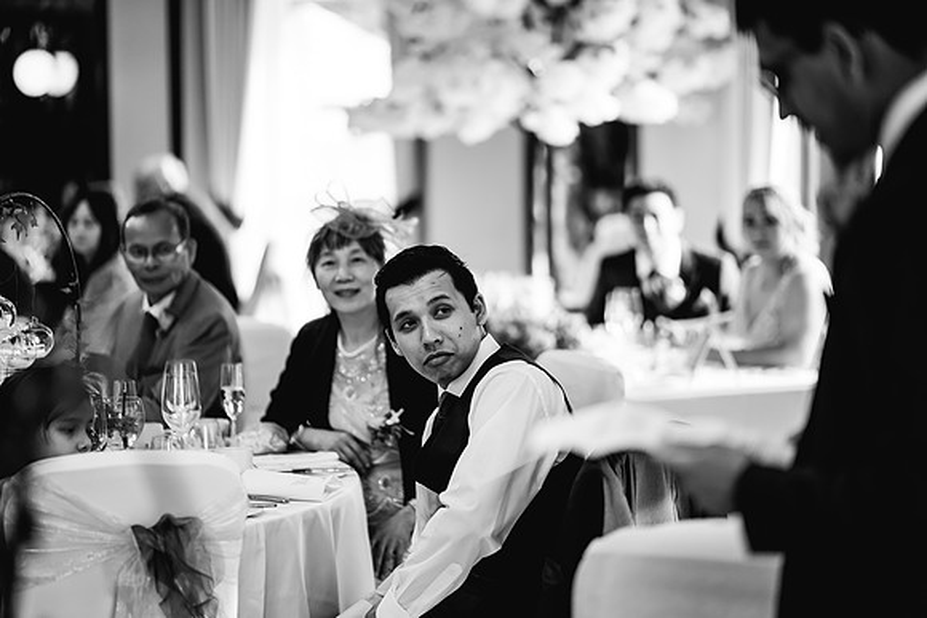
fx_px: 2189
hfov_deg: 23.9
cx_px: 464
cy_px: 309
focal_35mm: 85
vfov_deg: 16.1
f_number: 1.4
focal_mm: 85
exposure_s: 1/250
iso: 200
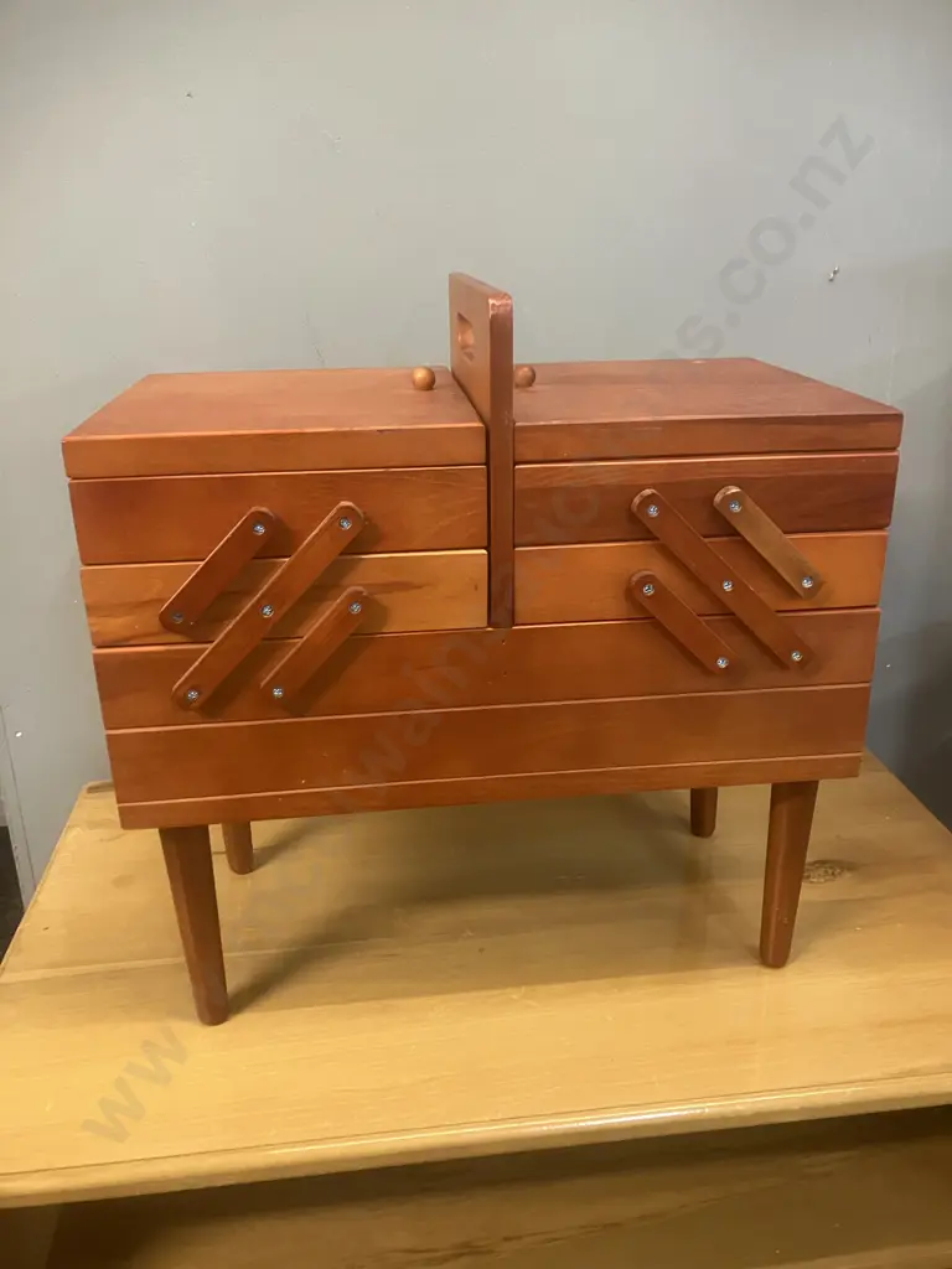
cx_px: 476
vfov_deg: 63.4
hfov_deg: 49.7
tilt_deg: -20.1
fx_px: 1027
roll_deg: +1.2
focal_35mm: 28
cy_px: 634
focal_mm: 3.99
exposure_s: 1/33
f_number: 1.8
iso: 250
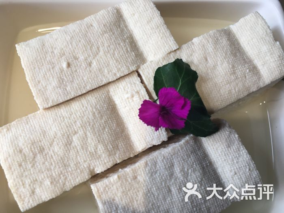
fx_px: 238
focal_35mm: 29
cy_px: 106
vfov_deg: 48.2
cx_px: 142
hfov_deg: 61.7
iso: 32
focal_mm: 4.15
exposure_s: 1/50
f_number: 2.2
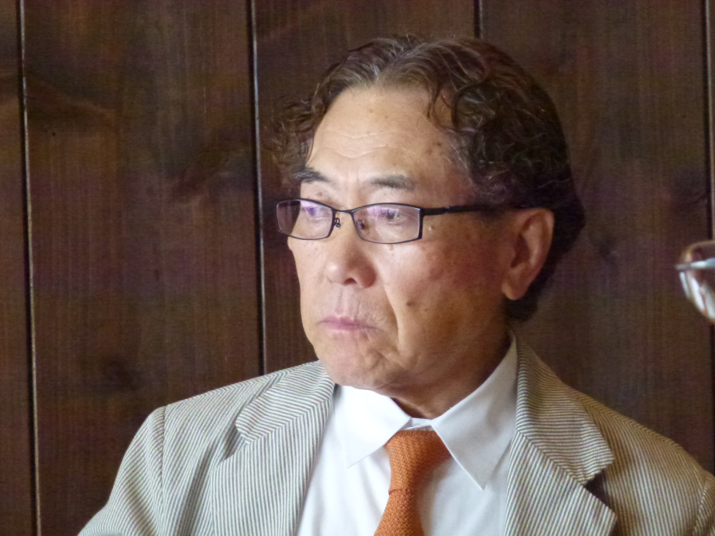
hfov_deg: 8.1
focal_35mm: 244
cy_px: 278
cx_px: 340
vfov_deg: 6.1
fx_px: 5040
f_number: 5.6
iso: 1600
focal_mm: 41.5
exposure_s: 1/60
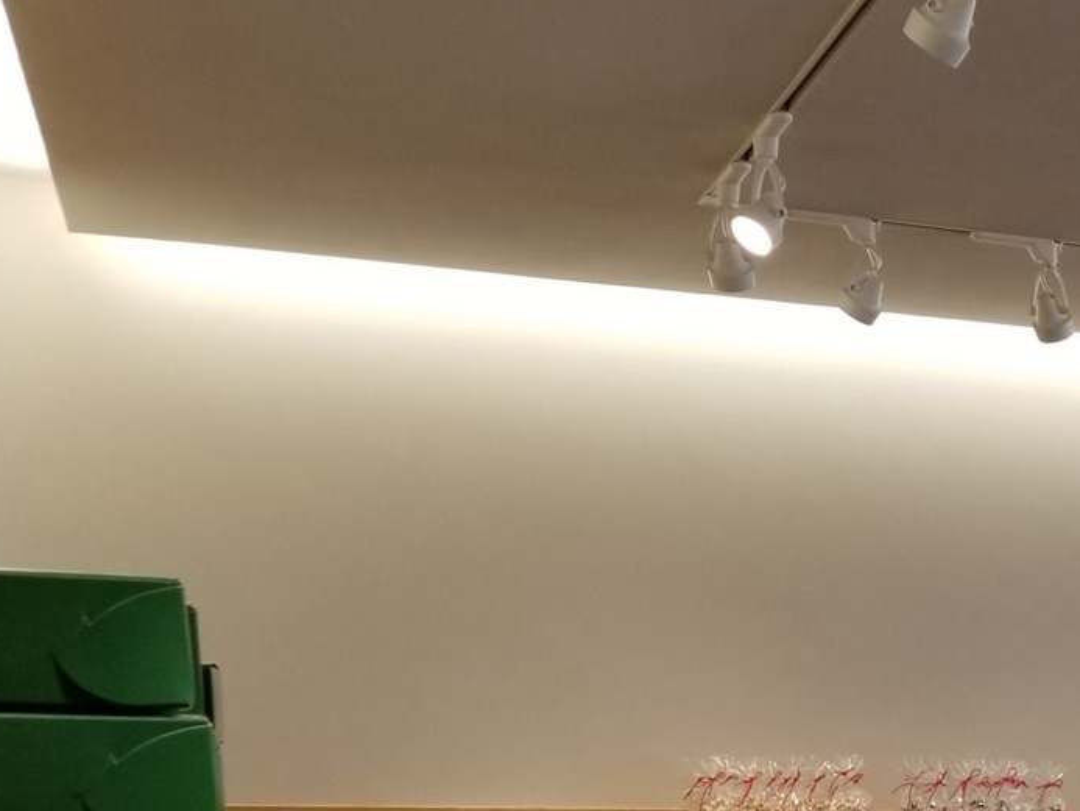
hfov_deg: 22.2
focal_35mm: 75
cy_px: 1057
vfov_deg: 18.3
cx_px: 1537
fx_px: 2340
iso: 50
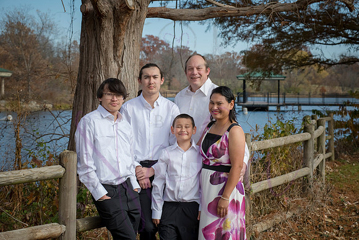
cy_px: 120
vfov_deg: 15.9
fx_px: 858
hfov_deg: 23.6
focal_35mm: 86
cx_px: 180
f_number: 8
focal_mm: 86
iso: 400
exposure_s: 1/640
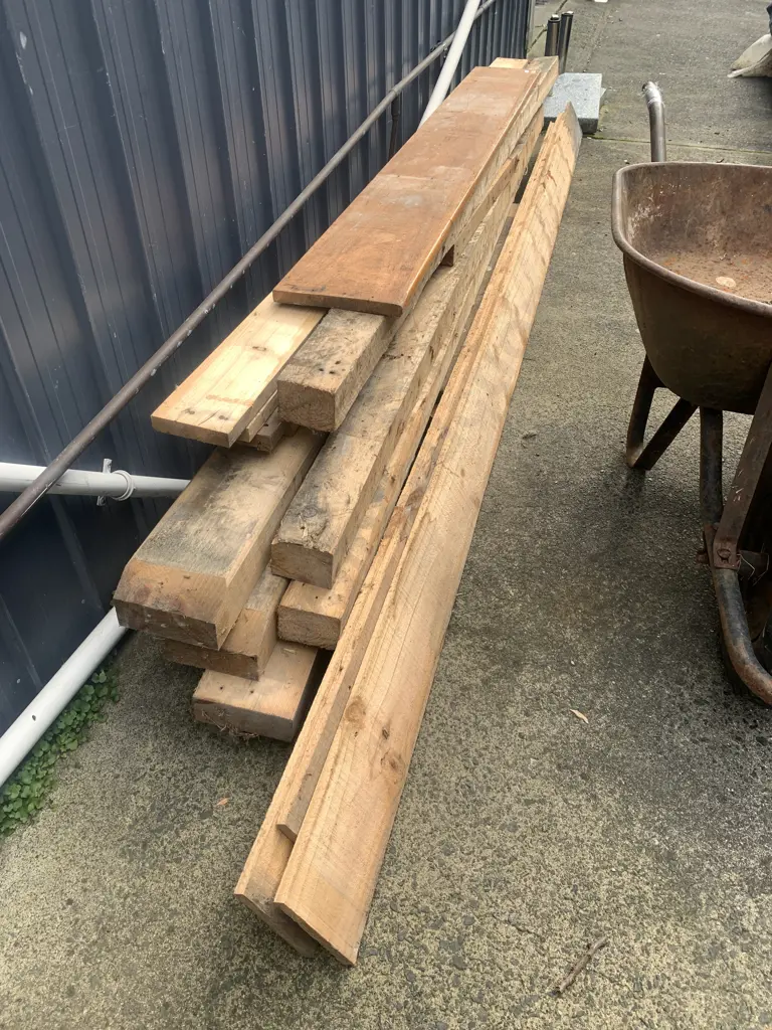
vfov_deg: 67.3
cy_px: 515
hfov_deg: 53.1
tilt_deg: -38.6
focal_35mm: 26
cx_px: 386
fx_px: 773
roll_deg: +1.3
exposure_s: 1/381
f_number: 1.8
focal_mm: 4.25
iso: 25
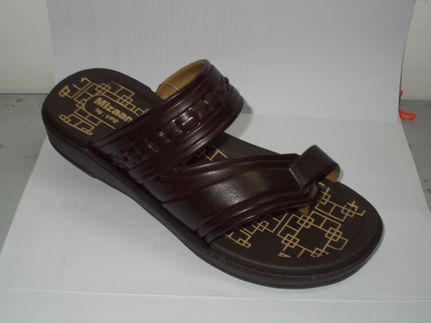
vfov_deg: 32.9
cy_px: 162
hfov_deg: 42.9
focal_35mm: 44
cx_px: 216
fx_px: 548
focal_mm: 7.9
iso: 200
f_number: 4.2
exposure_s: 1/30
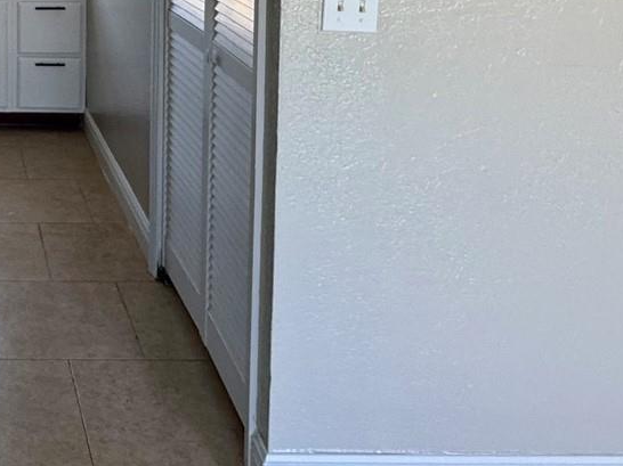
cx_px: 26
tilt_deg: -9.4
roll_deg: +2.1
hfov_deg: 41.0
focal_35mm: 41
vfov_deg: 31.9
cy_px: -17
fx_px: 738
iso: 125
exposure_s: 1/99
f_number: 2.2
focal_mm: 2.22
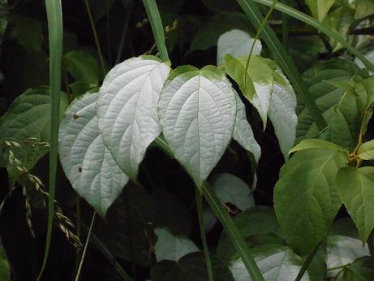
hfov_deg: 12.7
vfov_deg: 9.5
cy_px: 140
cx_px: 187
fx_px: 1686
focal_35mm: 156
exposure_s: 1/400
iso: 1600
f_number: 21
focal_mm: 27.6
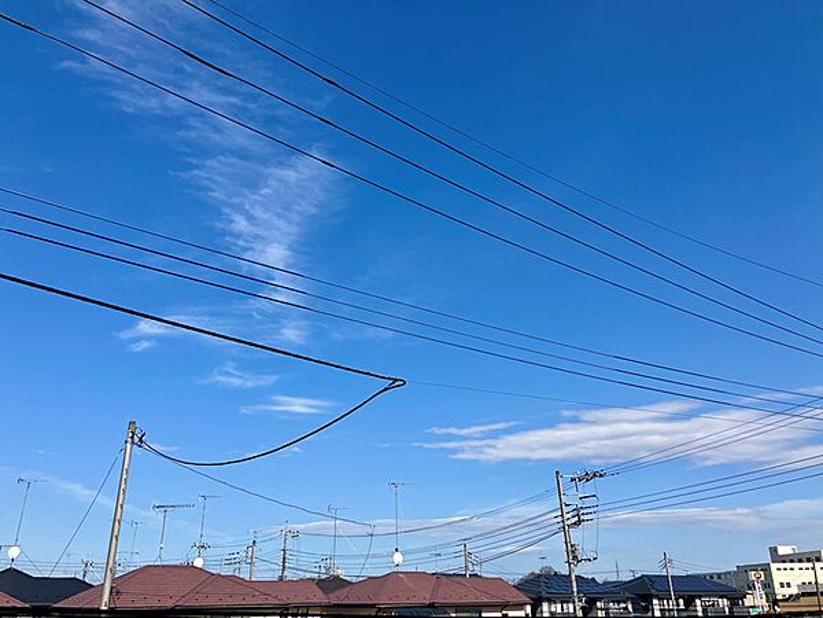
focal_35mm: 28
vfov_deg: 49.7
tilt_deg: +24.5
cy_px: 309
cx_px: 412
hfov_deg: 63.4
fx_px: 666
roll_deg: +1.9
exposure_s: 1/3247
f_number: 1.8
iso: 32
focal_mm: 3.99
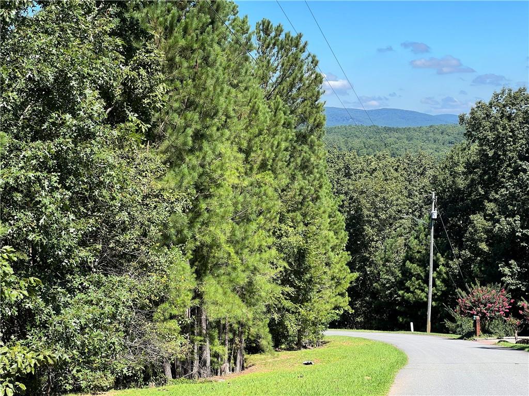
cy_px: 198
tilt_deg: -2.9
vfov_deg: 19.1
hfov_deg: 25.3
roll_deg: +1.8
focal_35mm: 77
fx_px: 1177
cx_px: 264
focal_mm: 9
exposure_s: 1/315
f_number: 2.8
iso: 32
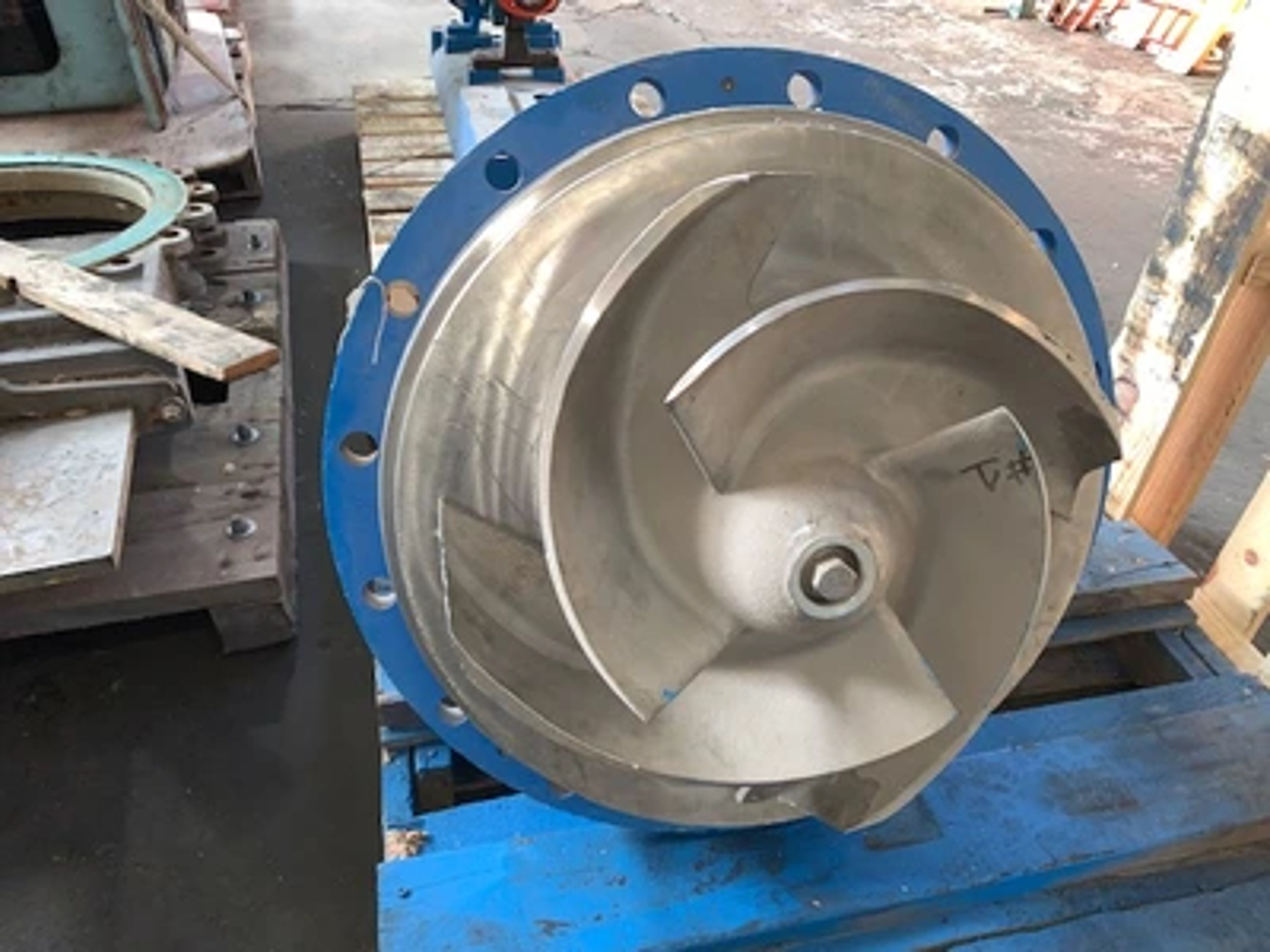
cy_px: 476
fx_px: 954
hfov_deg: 67.3
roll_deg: -2.5
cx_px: 635
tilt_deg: -37.4
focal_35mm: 26
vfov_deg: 53.1
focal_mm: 4.25
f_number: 1.8
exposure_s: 1/31
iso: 50
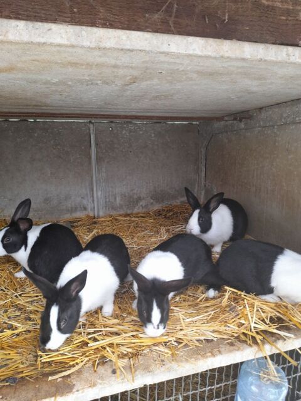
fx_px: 290
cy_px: 200
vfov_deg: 69.4
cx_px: 150
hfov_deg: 54.9
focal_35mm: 25
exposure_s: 1/50
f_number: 2
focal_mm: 4.6
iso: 32
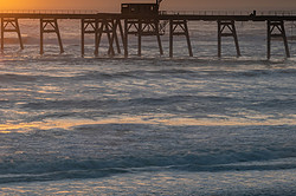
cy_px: 10
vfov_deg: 7.1
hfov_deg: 10.7
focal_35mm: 191
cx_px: -8
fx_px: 1568
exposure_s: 1/10
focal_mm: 82
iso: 31
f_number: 13
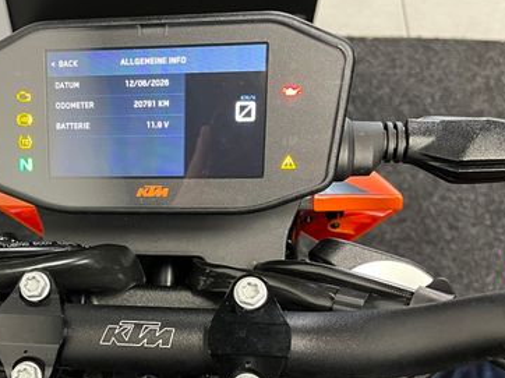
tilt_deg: -55.8
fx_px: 671
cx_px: 113
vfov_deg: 30.8
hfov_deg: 39.9
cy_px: 294
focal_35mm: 46
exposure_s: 1/50
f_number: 1.6
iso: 320
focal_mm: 5.1
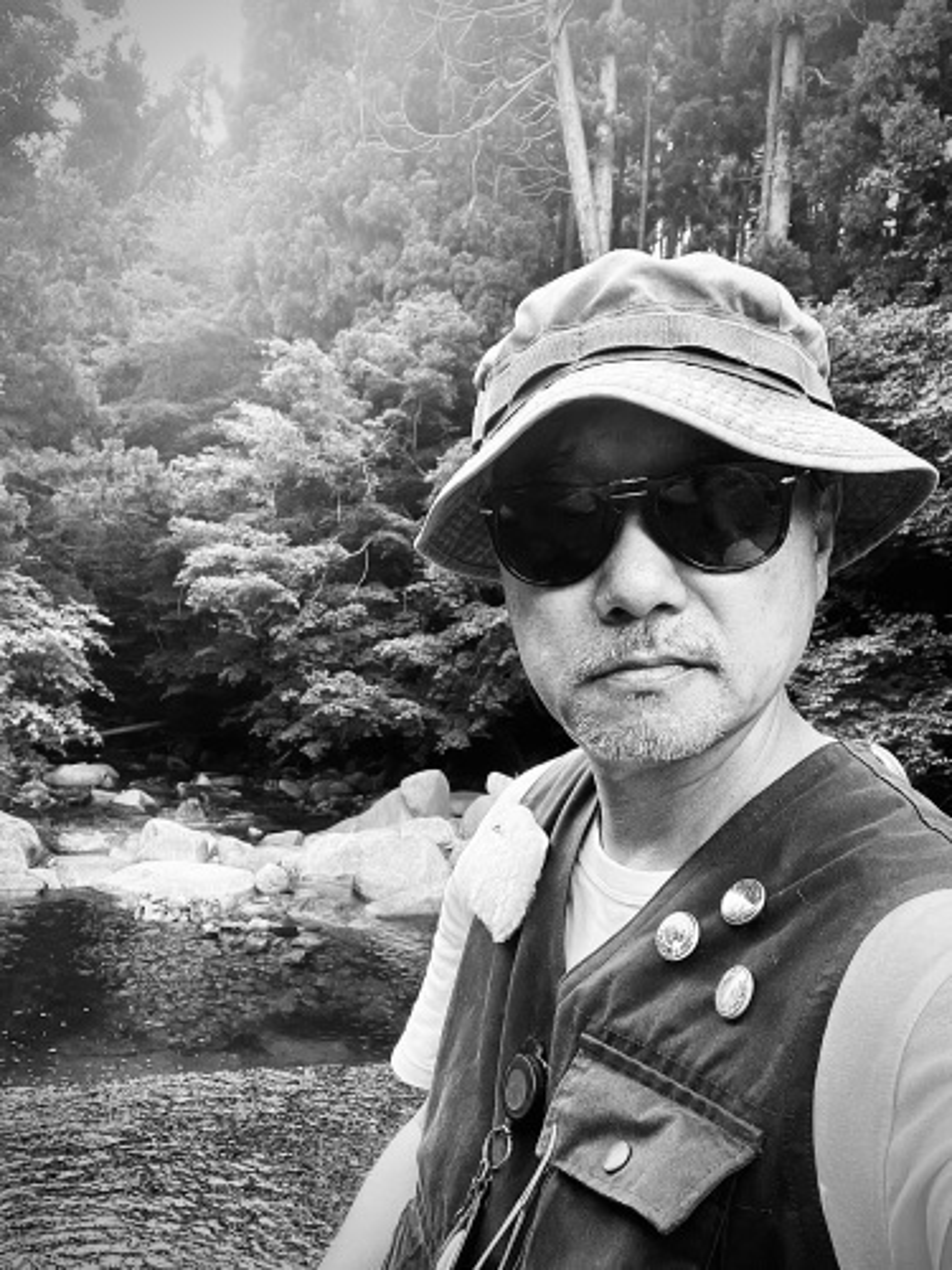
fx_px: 1100
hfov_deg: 46.8
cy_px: 635
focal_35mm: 30
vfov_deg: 60.0
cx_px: 476
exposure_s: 1/60
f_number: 2.2
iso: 200
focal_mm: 2.71
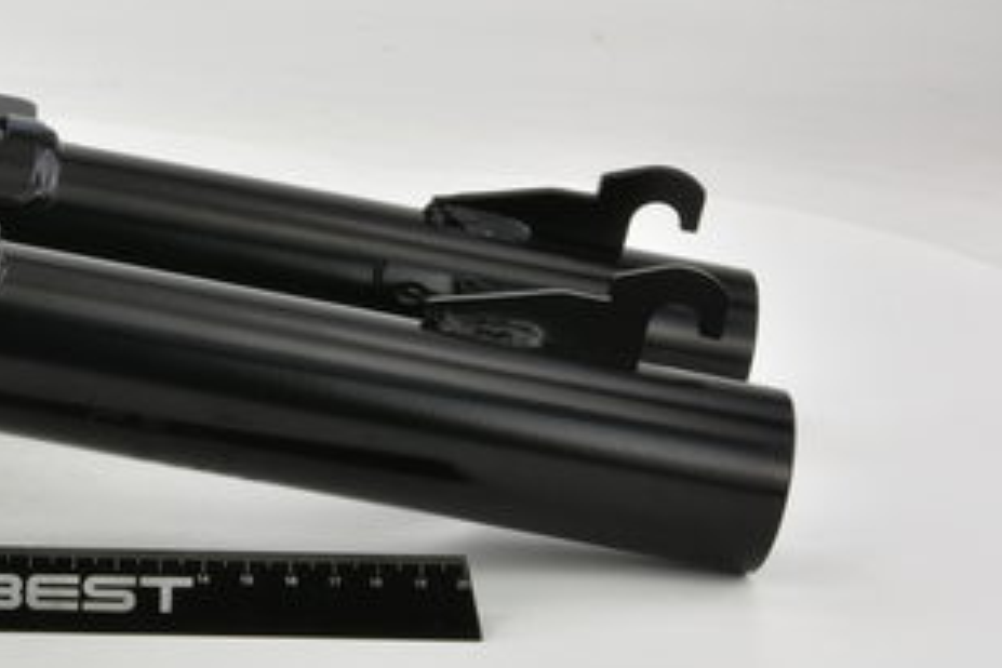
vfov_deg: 9.8
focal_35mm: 140
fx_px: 3896
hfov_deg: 14.5
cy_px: 347
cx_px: 45
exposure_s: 1/2
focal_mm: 60
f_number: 32
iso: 64
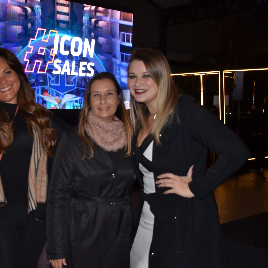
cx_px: 73
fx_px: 412
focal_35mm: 47
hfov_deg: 35.4
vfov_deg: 36.1
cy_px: 136
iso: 800
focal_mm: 24
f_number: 3.8
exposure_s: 1/60
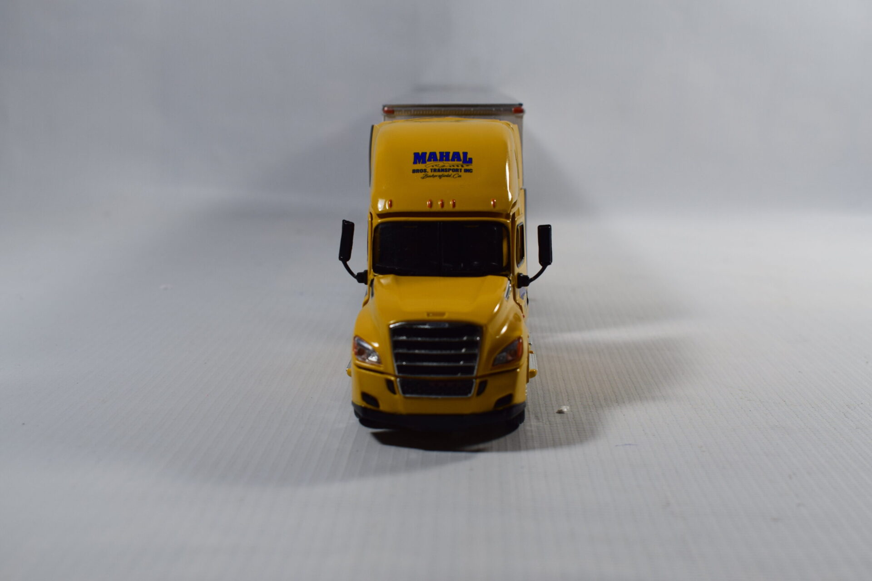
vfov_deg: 28.9
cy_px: 290
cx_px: 436
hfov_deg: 42.3
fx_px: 1126
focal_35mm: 46
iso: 400
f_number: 8
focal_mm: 31
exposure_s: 1/60
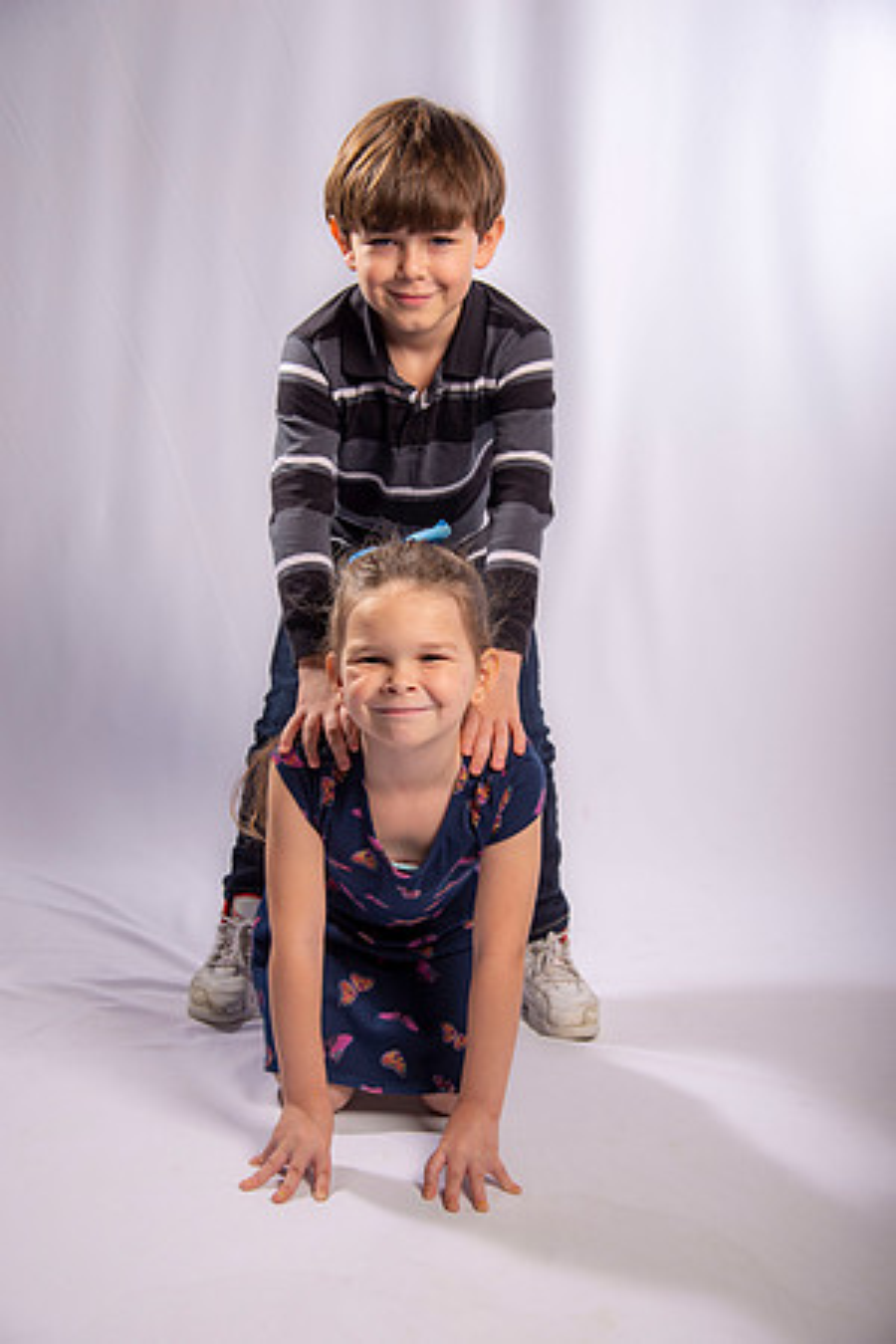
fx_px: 1867
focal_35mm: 50
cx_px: 448
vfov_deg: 39.6
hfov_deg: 27.0
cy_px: 672
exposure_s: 1/160
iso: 125
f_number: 5
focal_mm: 50
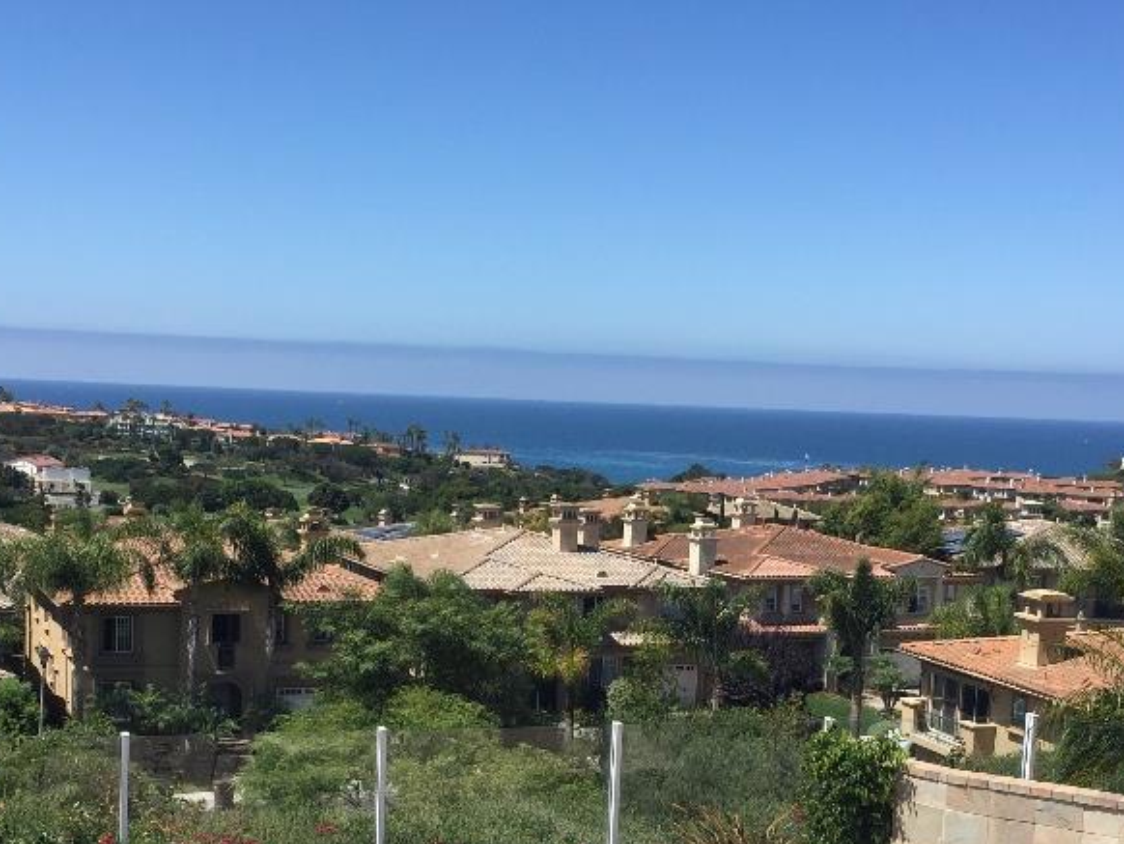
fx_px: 1657
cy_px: 616
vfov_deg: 28.2
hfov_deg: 37.5
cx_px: 531
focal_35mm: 51
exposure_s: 1/2083
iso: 32
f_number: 2.2
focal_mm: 4.15
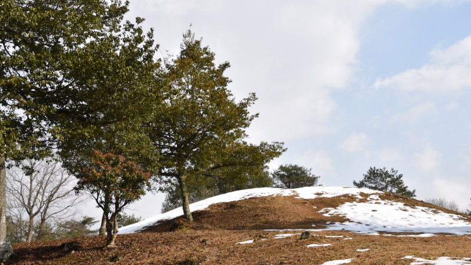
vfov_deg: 29.0
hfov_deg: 49.4
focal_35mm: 41
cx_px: 235
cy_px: 151
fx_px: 512
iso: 100
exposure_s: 1/200
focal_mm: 26
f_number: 11
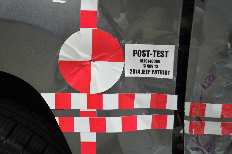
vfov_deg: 34.8
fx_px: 244
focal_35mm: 38
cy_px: 65
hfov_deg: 50.6
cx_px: 99
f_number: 4
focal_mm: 22
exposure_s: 1/60
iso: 400
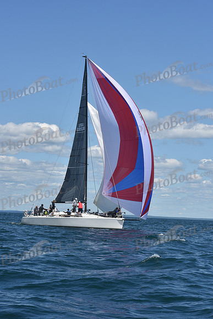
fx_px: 887
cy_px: 160
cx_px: 106
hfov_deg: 13.7
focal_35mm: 100
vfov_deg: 20.4
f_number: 11
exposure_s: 1/800
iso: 250
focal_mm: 100
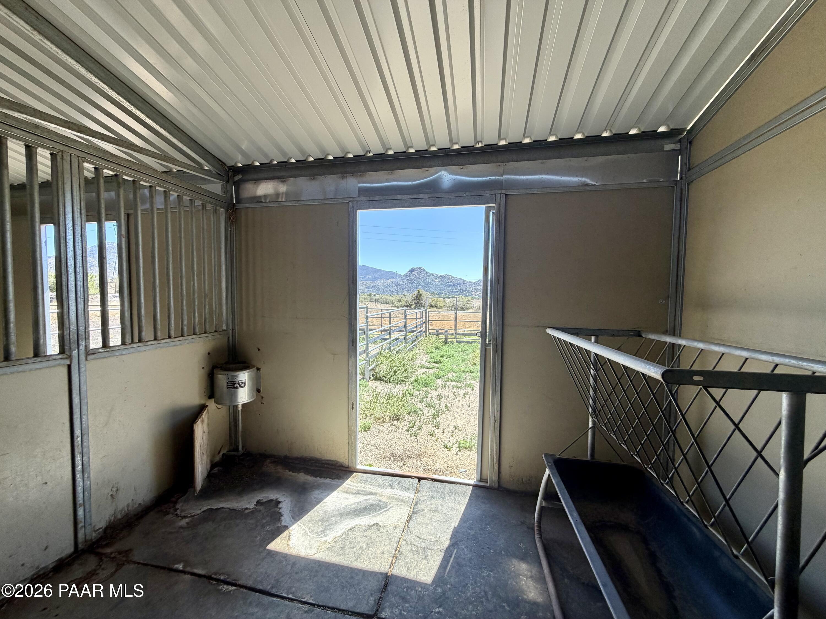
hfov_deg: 102.1
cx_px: 413
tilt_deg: -3.4
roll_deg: -1.4
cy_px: 310
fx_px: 334
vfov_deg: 85.7
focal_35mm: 14
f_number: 2.2
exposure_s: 1/204
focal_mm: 2.22
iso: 50
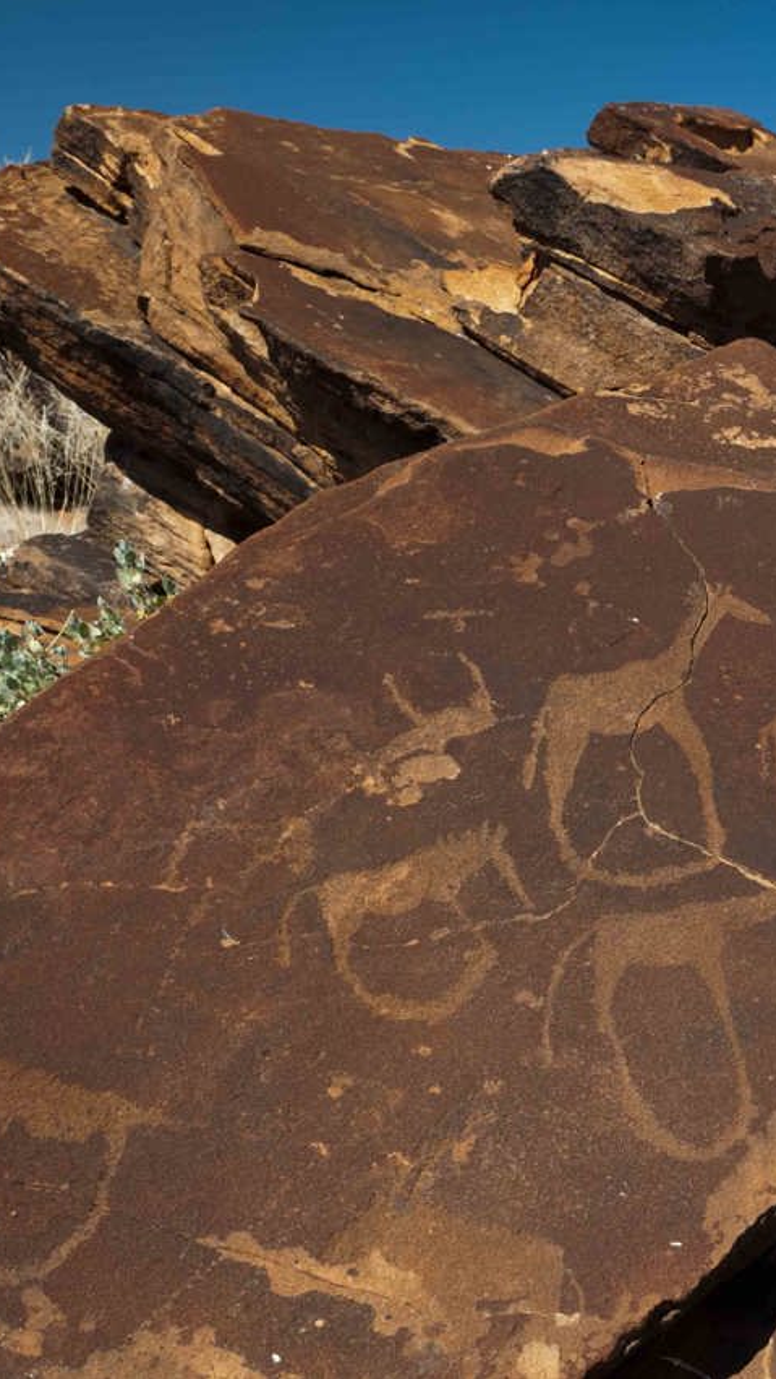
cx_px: 888
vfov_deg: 39.9
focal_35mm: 52
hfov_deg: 21.7
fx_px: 1901
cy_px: 690
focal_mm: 22
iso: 200
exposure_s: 1/125
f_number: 9
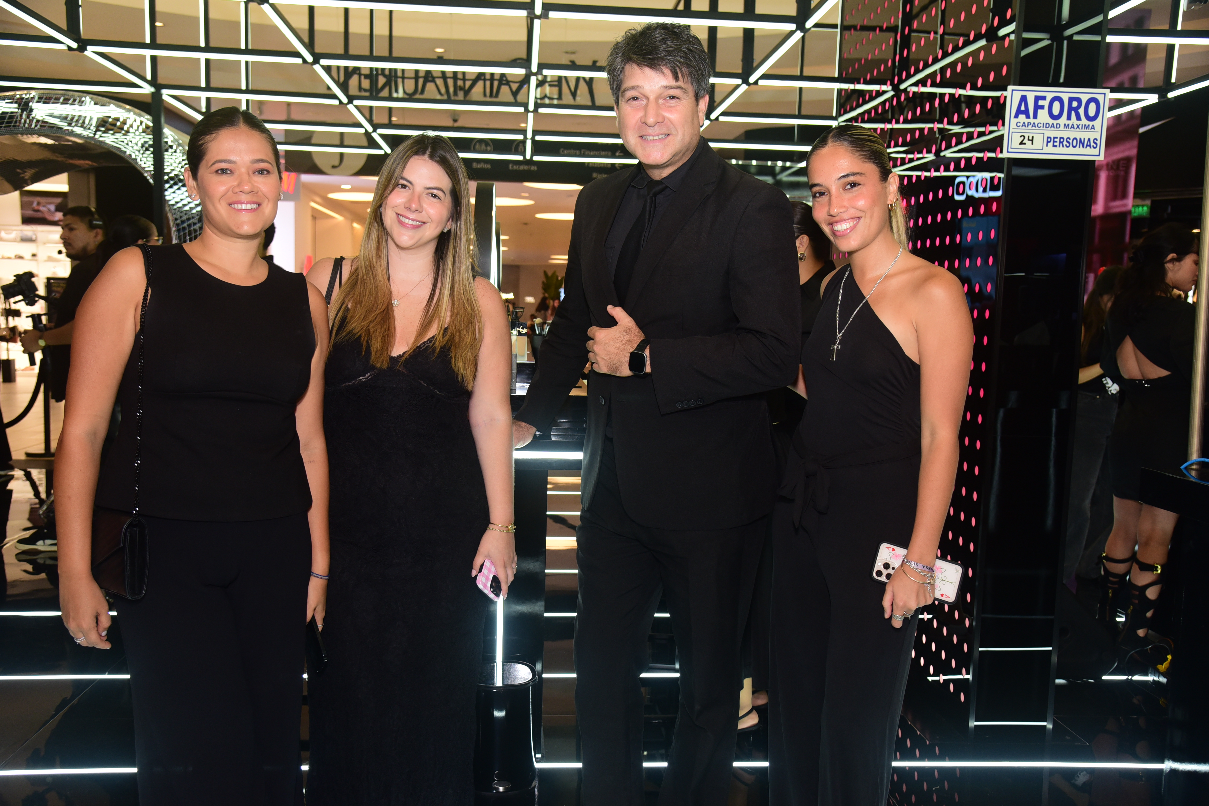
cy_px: 403
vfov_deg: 41.1
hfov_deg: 58.7
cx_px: 604
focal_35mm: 32
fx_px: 1075
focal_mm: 32
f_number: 5.6
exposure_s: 1/125
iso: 800
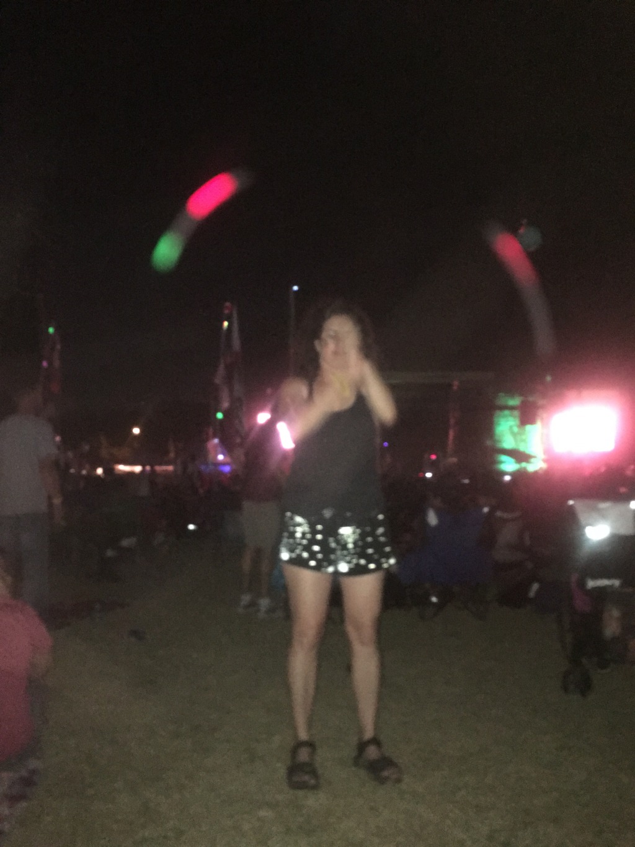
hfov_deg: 48.2
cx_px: 318
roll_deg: +0.1
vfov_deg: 61.7
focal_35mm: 29
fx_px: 709
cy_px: 424
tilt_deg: +5.8
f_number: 2.2
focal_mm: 4.15
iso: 800
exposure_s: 1/16
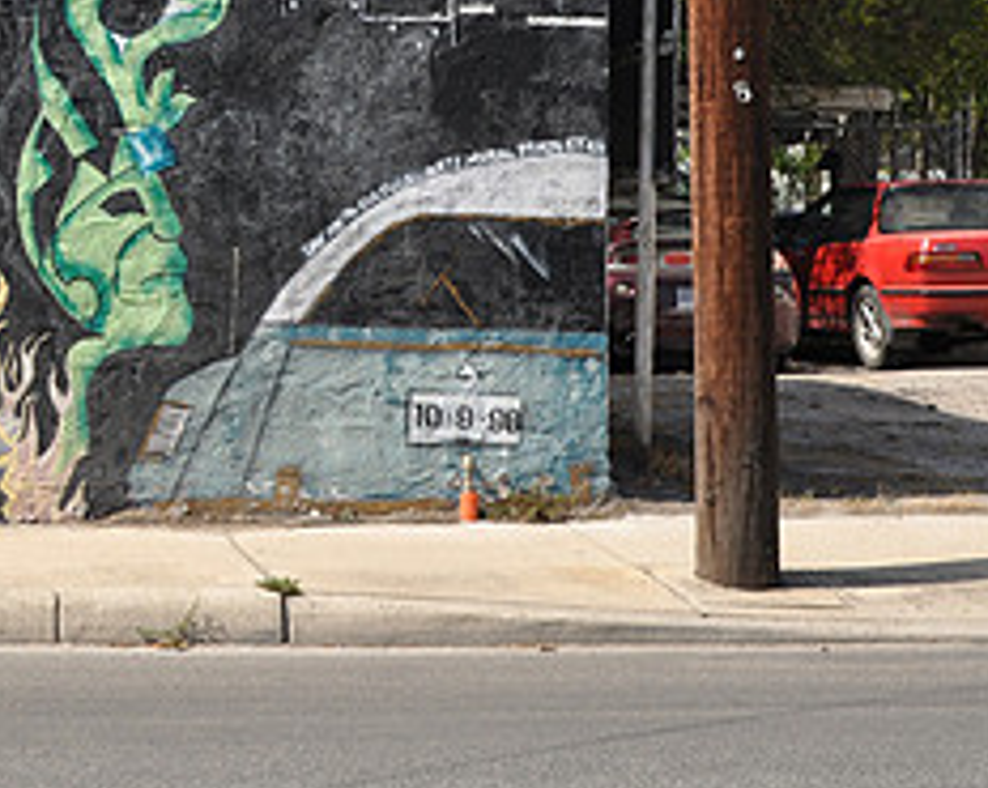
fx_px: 3597
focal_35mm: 123
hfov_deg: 15.2
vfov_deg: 12.4
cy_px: -2
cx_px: -111
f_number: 7.1
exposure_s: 1/200
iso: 200
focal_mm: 35
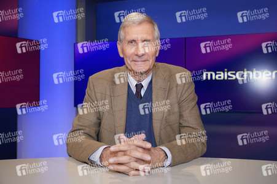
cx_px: 138
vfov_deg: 35.0
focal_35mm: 38
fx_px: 292
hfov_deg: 50.7
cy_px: 92
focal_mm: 38
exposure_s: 1/125
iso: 1600
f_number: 5
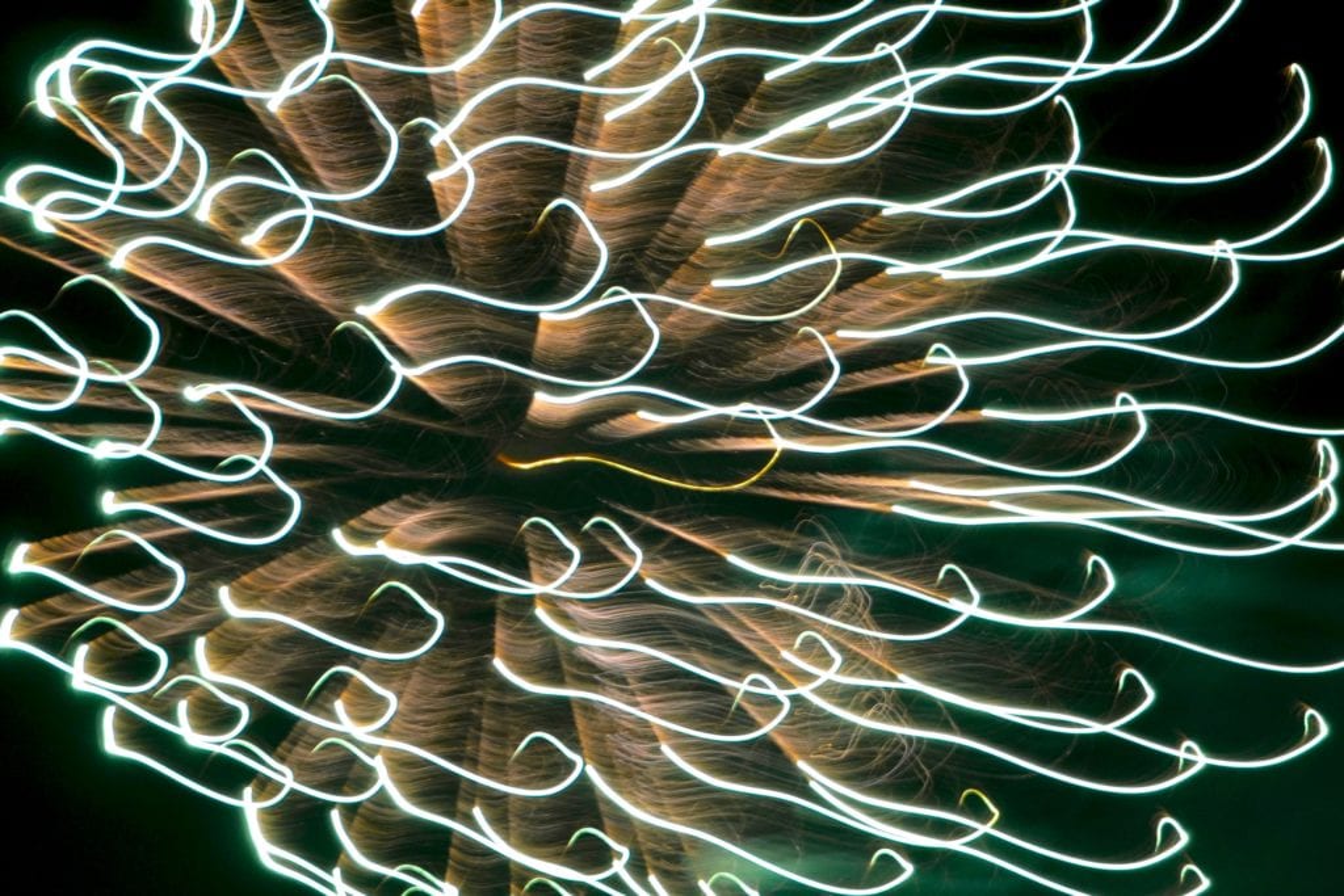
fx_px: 3360
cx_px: 672
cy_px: 448
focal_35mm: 90
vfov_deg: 15.2
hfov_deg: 22.6
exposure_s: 1.3
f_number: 5.3
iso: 400
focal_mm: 60
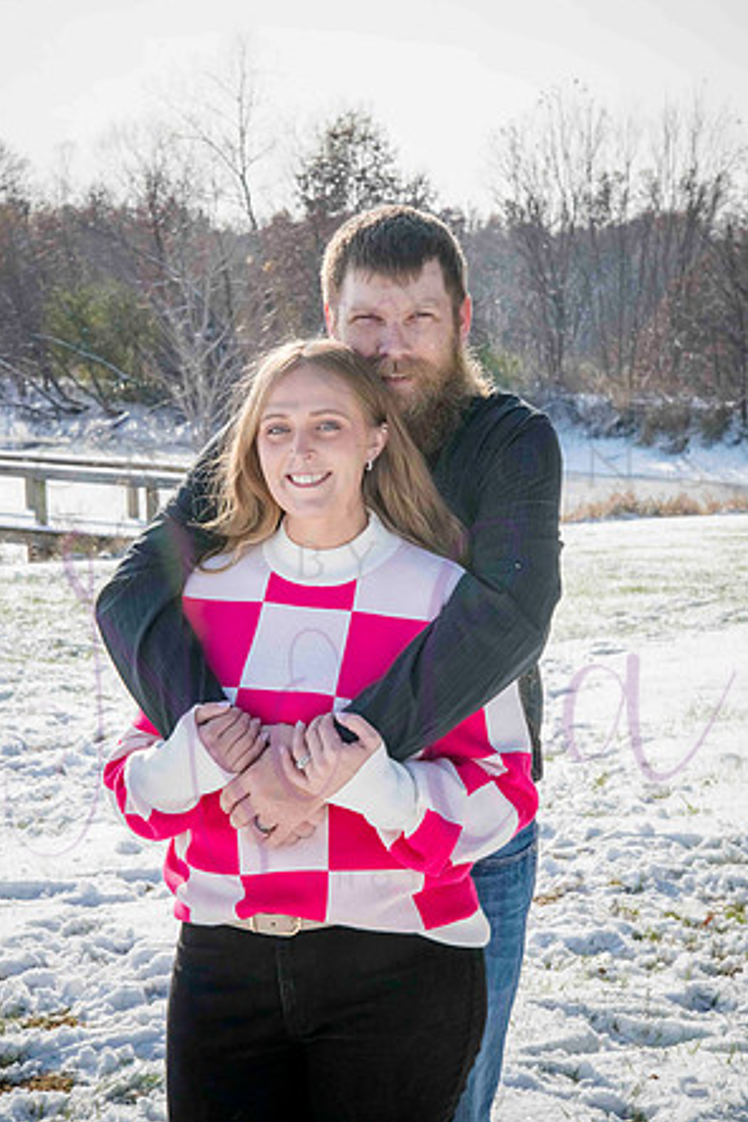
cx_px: 371
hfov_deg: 16.9
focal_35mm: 81
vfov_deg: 25.1
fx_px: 2524
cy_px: 556
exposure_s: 1/1000
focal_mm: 80
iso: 800
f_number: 18
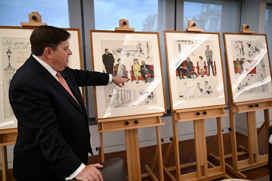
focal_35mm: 24
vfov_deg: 53.1
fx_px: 181
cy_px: 90
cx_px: 136
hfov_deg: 73.8
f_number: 2.8
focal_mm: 24
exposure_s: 1/200
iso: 320
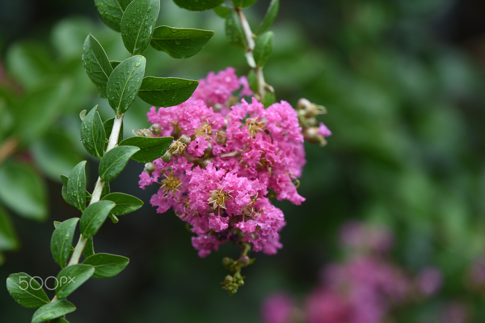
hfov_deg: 6.9
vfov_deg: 4.6
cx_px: 242
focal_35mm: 300
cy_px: 162
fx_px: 4041
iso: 100
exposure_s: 1/160
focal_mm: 200
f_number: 2.8
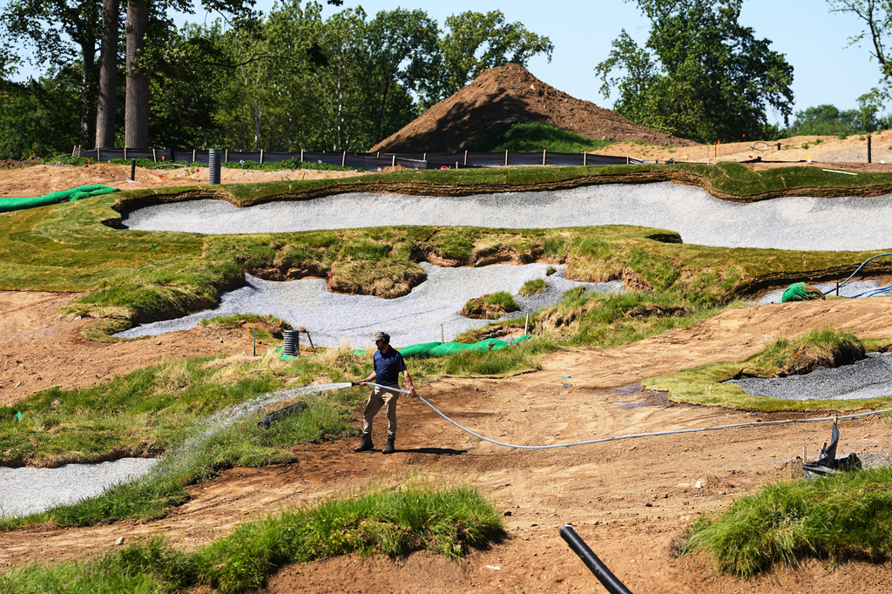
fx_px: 4087
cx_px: 446
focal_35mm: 165
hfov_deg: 12.5
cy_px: 297
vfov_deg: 8.3
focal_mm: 165
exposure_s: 1/1000
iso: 160
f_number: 6.3
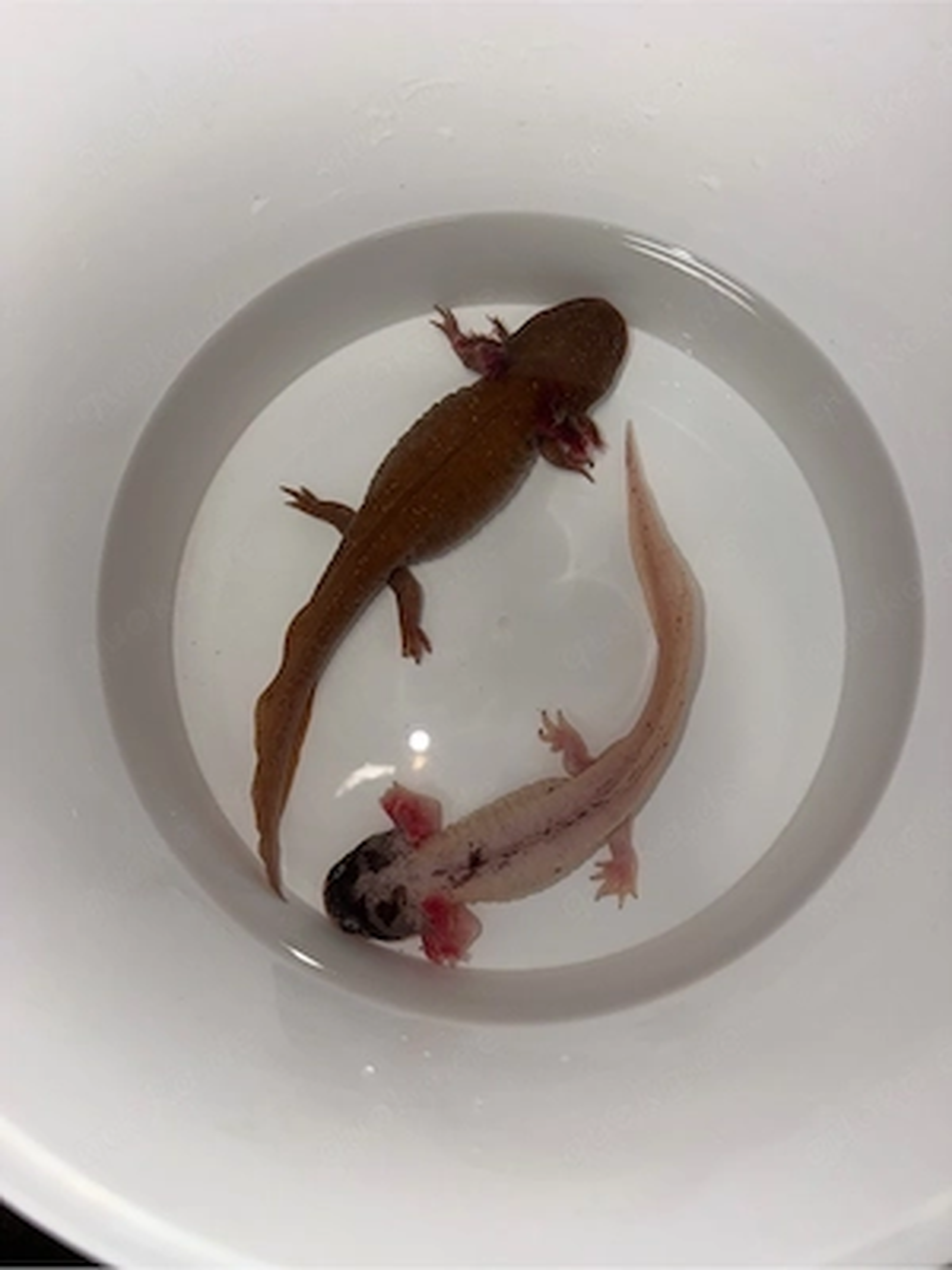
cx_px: 476
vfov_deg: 71.6
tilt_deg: -81.7
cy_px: 635
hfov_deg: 56.8
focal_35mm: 24
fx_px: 880
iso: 50
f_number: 1.78
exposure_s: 1/85
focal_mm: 6.76
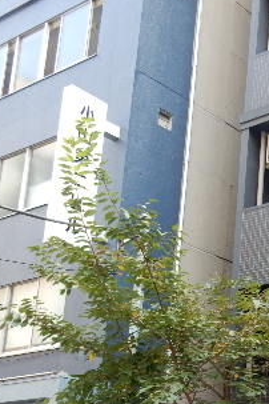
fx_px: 740
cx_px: 406
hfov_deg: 18.3
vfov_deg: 29.9
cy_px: 311
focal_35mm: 66
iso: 125
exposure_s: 1/60
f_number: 4
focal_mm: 5.4
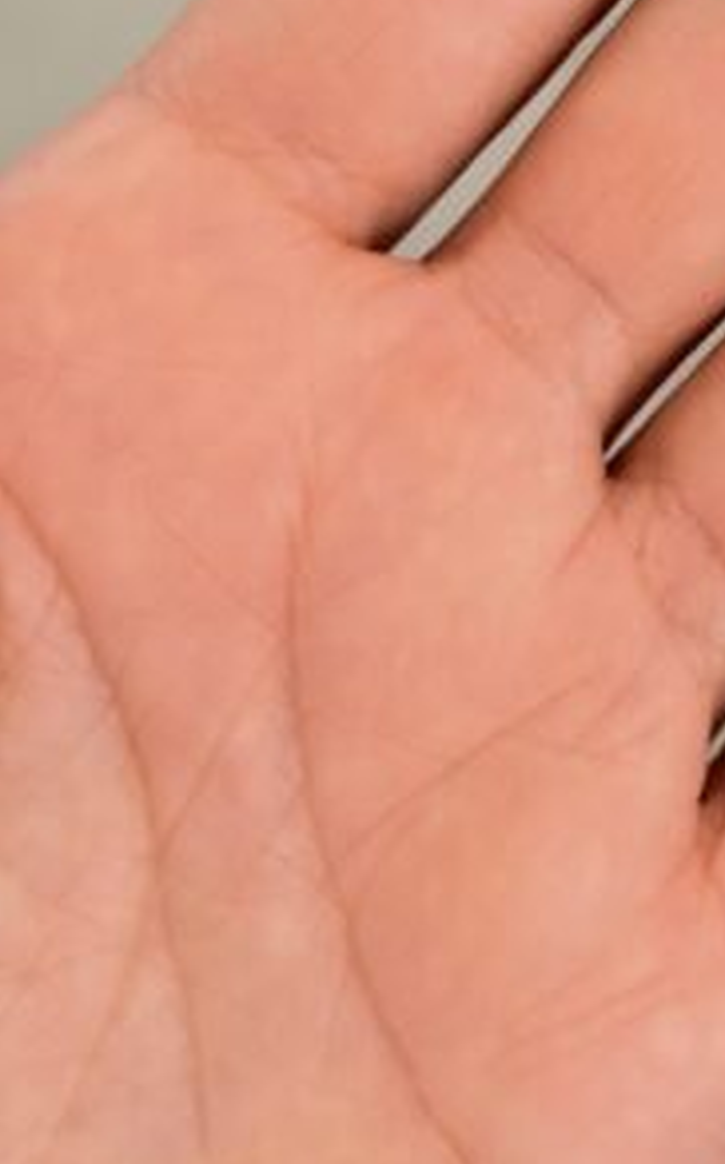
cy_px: 58
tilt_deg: -56.8
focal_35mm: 100
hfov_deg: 12.8
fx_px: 3168
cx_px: 852
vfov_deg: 20.3
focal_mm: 6.76
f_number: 1.78
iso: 200
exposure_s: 1/60
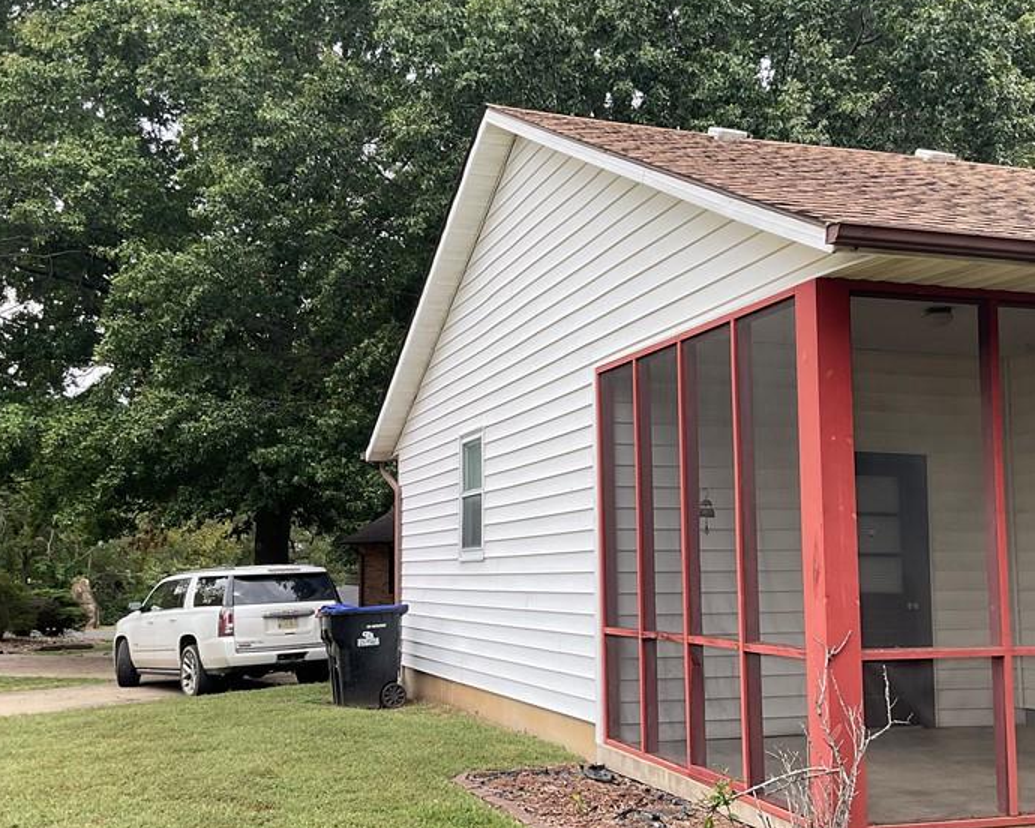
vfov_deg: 35.6
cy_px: 464
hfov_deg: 43.8
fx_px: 1287
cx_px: 561
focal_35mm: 42
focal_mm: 3
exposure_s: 1/312
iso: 16
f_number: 1.8
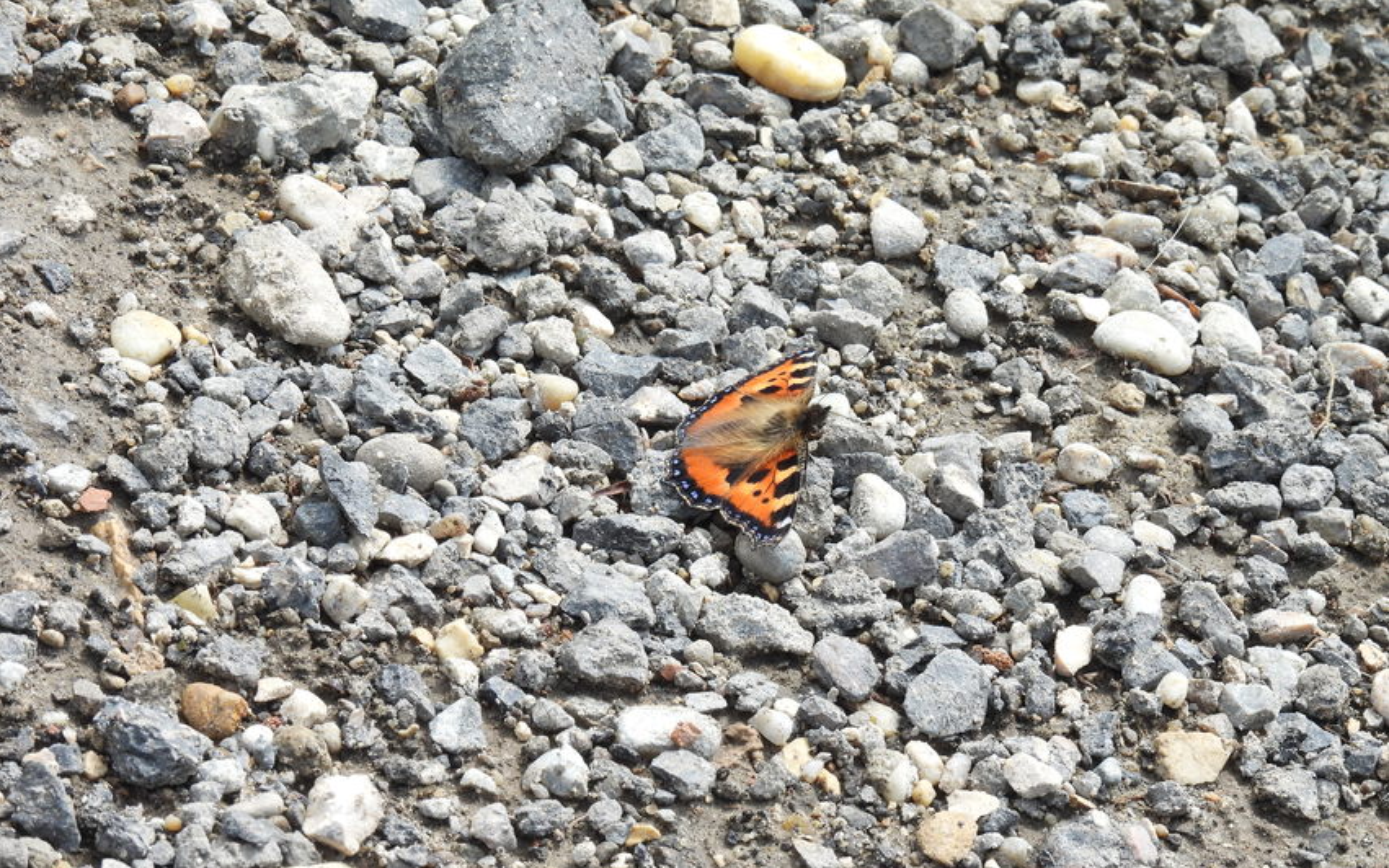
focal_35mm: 404
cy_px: 494
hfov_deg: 5.2
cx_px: 694
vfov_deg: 3.3
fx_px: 15294
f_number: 6.3
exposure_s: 1/200
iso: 100
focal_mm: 67.8
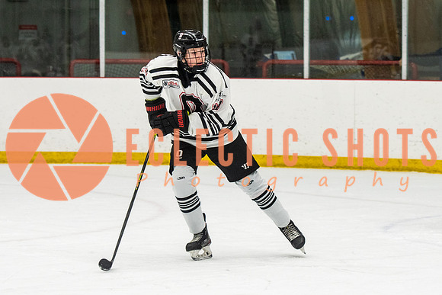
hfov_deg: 10.5
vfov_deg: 7.0
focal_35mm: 195
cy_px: 116
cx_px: 241
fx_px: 2396
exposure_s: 1/400
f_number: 2.8
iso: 1000
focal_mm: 90
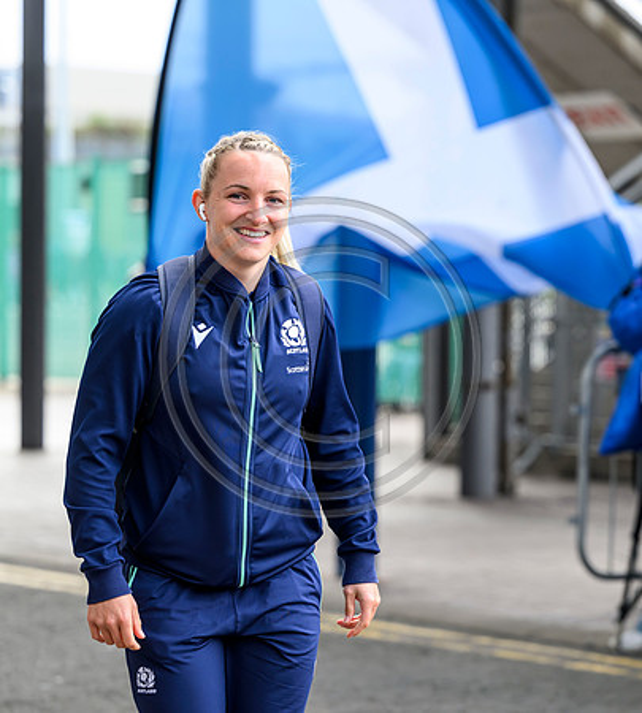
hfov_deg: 11.8
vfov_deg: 13.1
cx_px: 398
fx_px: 3118
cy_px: 363
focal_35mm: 141
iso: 500
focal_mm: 103
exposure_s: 1/500
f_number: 3.2
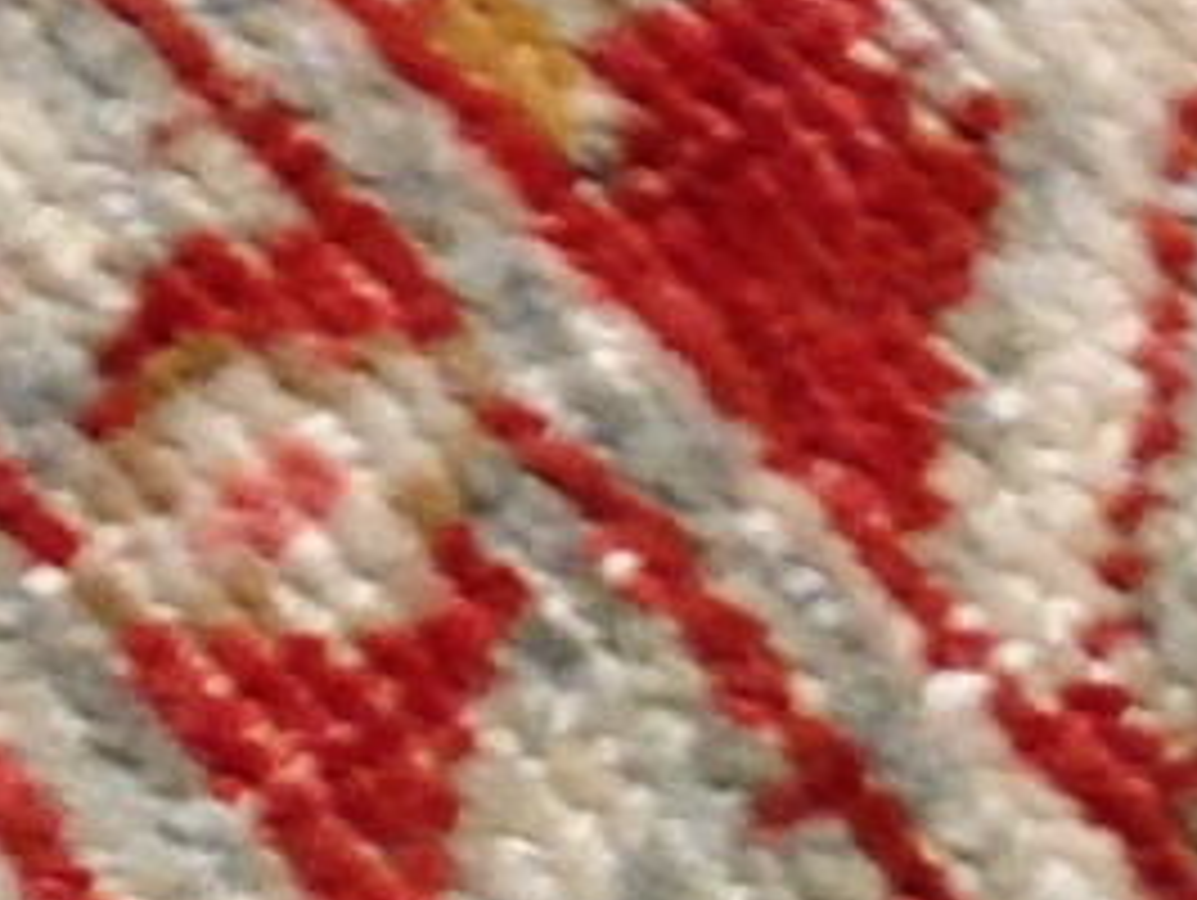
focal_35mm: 254
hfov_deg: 7.7
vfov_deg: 5.5
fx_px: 8791
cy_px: -1665
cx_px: -225
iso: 80
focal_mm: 4.12
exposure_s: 1/20
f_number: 2.4
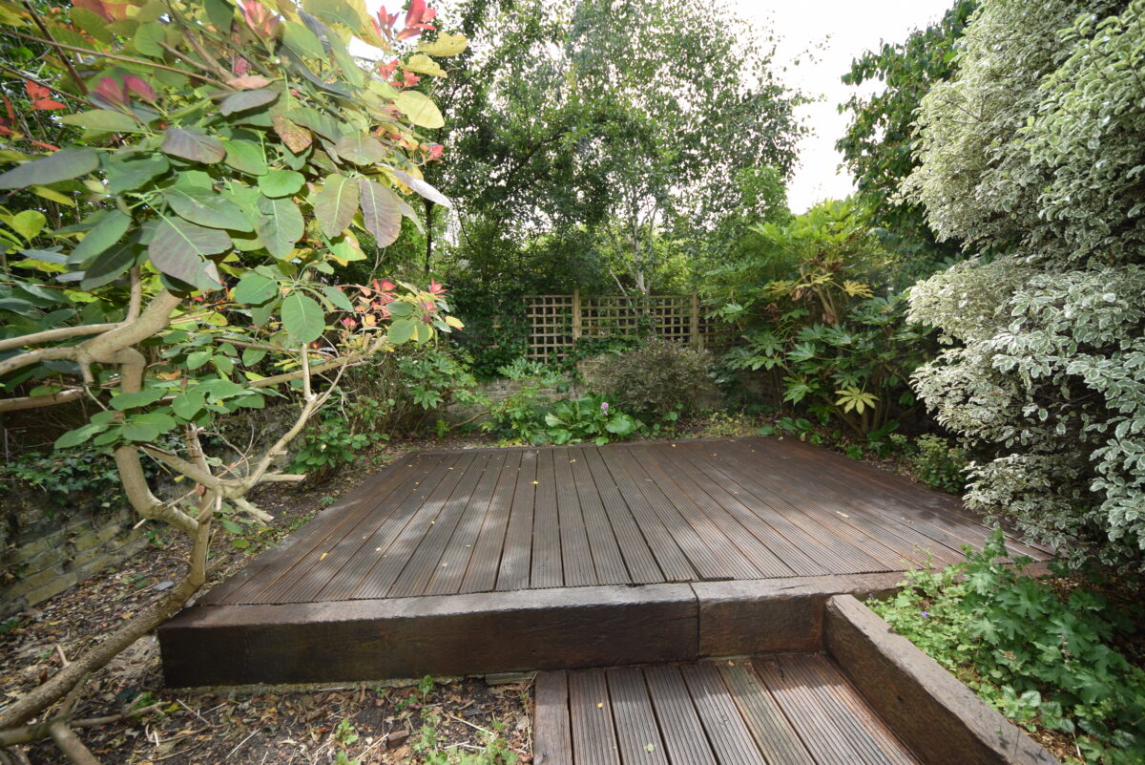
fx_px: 382
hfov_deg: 112.6
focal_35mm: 12
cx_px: 572
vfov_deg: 90.1
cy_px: 382
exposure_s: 1/160
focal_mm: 8
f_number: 6.3
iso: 100
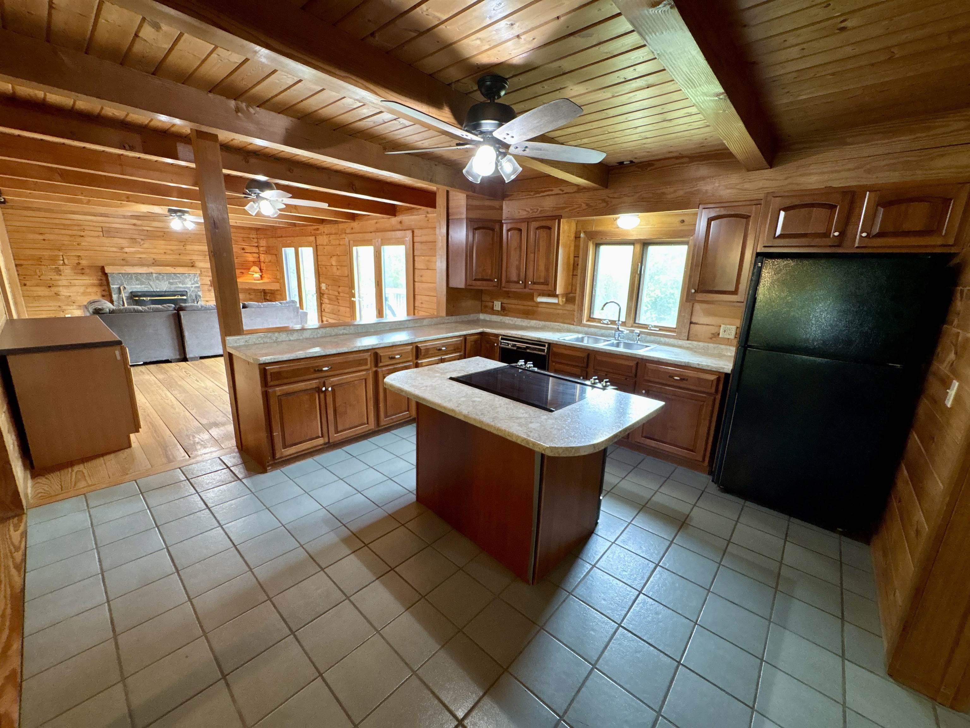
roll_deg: -0.9
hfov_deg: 102.1
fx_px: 392
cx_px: 485
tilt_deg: -14.2
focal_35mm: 14
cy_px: 364
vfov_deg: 85.7
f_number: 2.2
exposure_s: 1/40
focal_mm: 2.22
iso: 500
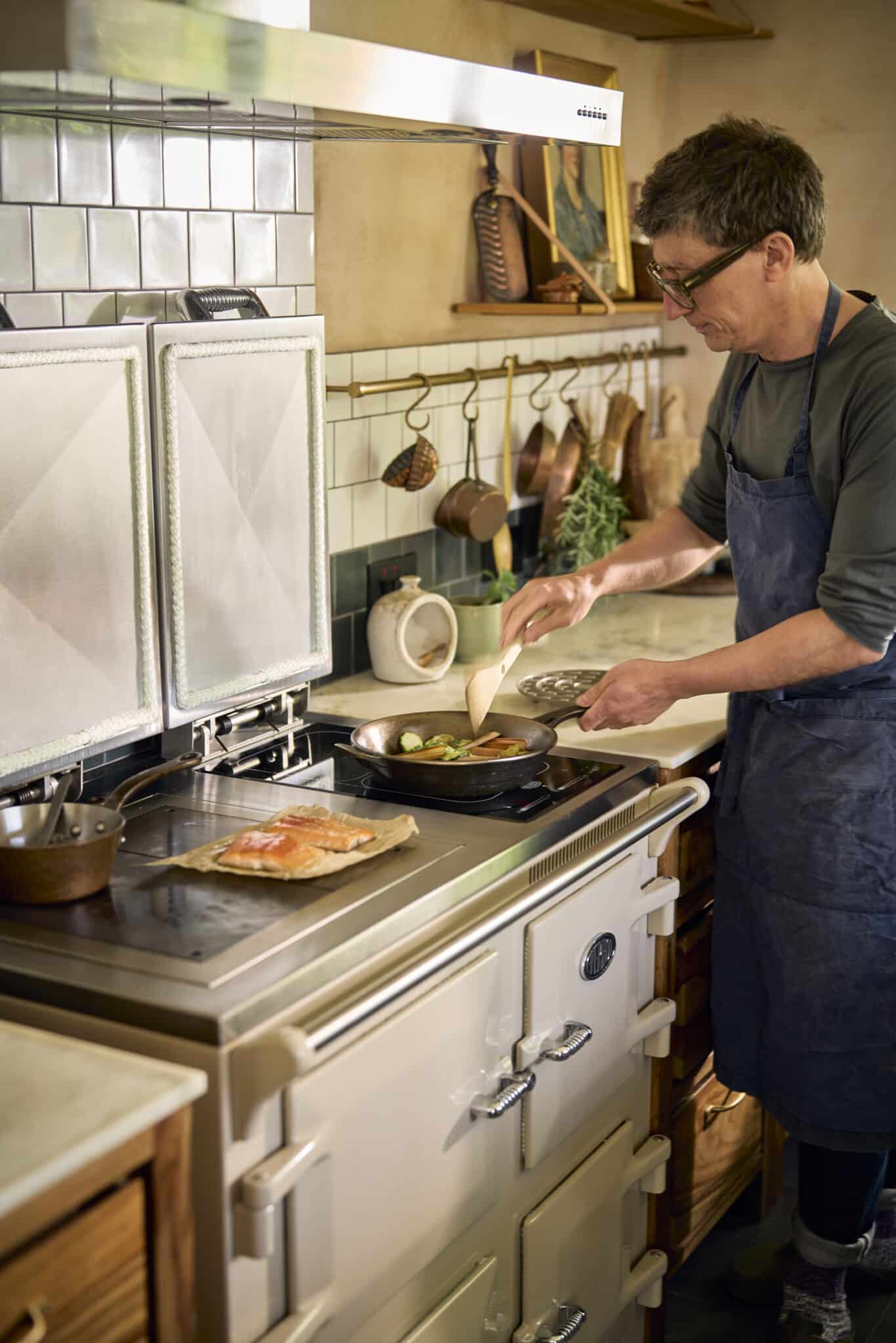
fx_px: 1866
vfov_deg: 39.6
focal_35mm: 50
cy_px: 672
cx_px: 448
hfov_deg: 27.0
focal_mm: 50
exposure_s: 1/30
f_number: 2
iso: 125
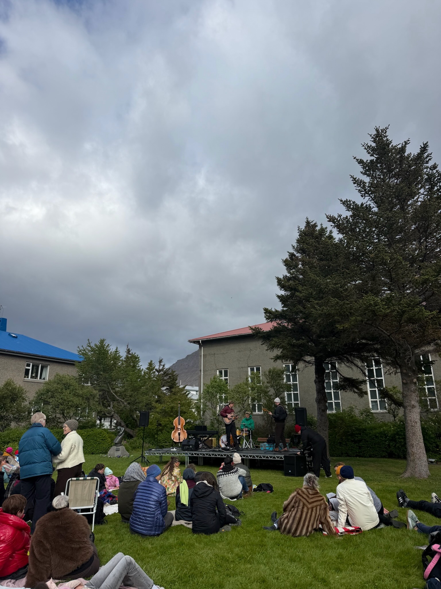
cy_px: 294
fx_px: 408
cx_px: 220
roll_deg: -0.4
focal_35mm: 24
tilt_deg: +17.2
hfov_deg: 56.8
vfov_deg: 71.6
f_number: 1.78
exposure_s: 1/6173
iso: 80
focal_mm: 6.76
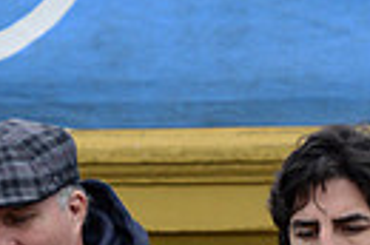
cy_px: 457
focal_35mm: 895
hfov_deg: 2.3
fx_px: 9176
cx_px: 219
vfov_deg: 1.5
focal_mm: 200
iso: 1600
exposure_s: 1/400
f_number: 4
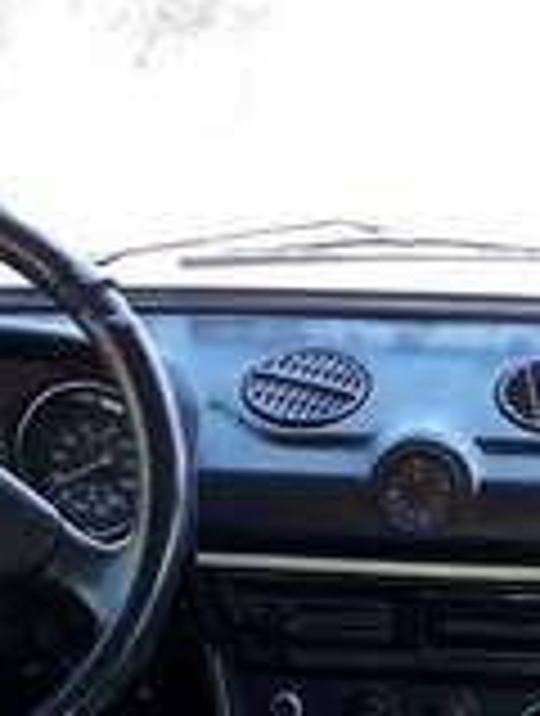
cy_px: 860
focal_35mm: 84
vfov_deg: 21.6
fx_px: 1740
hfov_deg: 17.6
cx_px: 315
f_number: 1.9
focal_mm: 3.6
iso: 64
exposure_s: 1/100
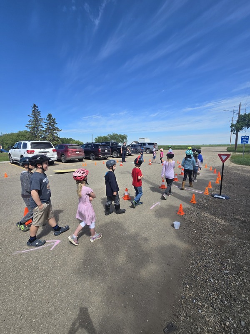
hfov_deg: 89.9
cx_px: 125
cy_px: 167
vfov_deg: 106.2
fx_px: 125
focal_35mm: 13
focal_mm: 2.2
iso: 50
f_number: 2.2
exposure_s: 1/2099
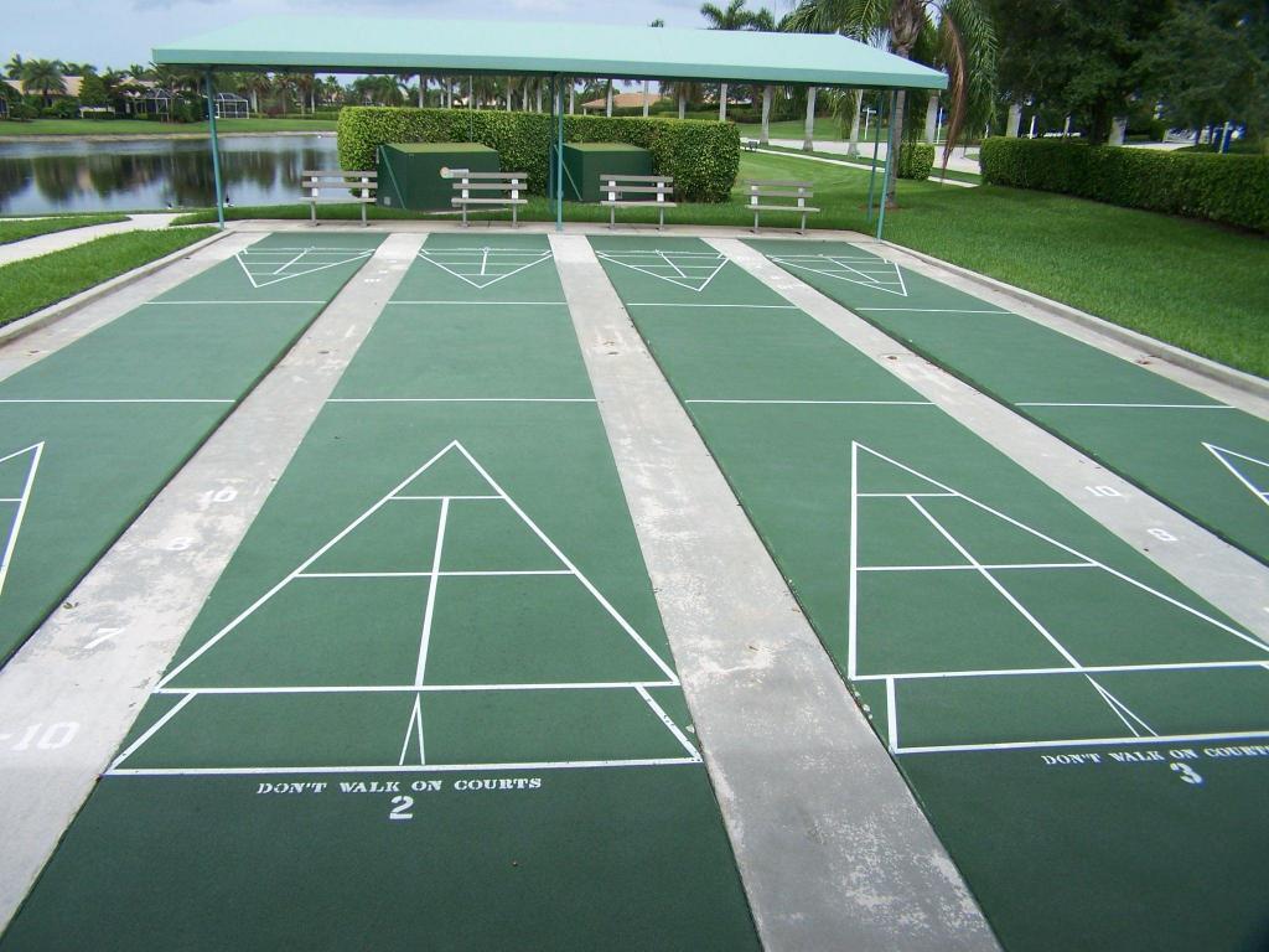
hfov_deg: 49.0
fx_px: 1393
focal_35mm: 38
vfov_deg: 37.7
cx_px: 634
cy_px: 476
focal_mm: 6.3
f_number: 4
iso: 80
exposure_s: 1/1000
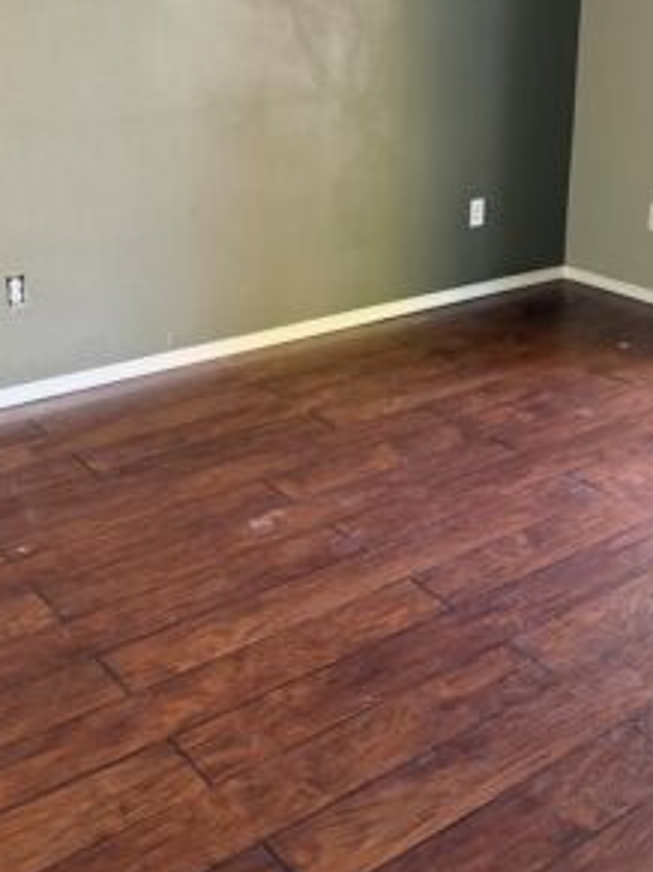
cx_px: 383
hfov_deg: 32.8
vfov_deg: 42.1
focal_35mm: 44
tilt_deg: -14.4
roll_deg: -0.7
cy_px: 262
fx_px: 1108
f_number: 1.78
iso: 800
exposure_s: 1/60
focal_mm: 6.76
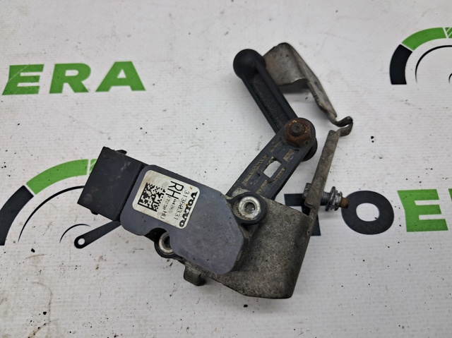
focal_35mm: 27
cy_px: 169
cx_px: 226
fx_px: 352
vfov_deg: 51.3
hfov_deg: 65.4
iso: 50
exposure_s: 1/100
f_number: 1.8
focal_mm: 4
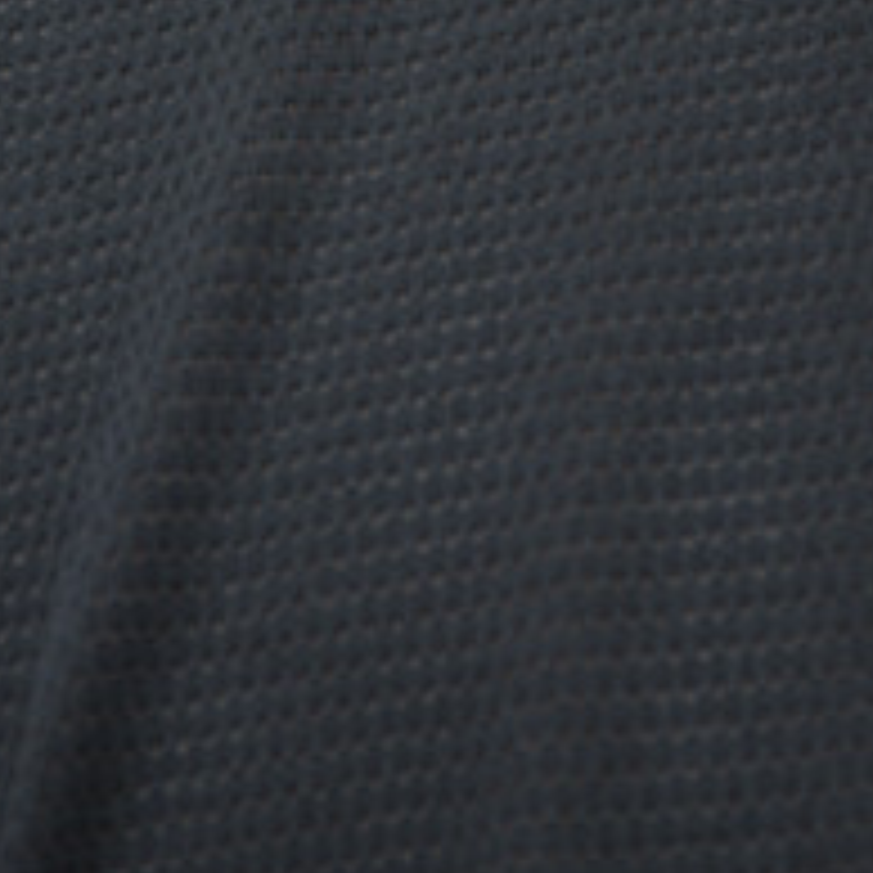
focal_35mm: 589
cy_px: -184
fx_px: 16806
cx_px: 574
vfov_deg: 3.0
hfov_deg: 3.0
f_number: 5.6
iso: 200
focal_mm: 140
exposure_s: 1/160
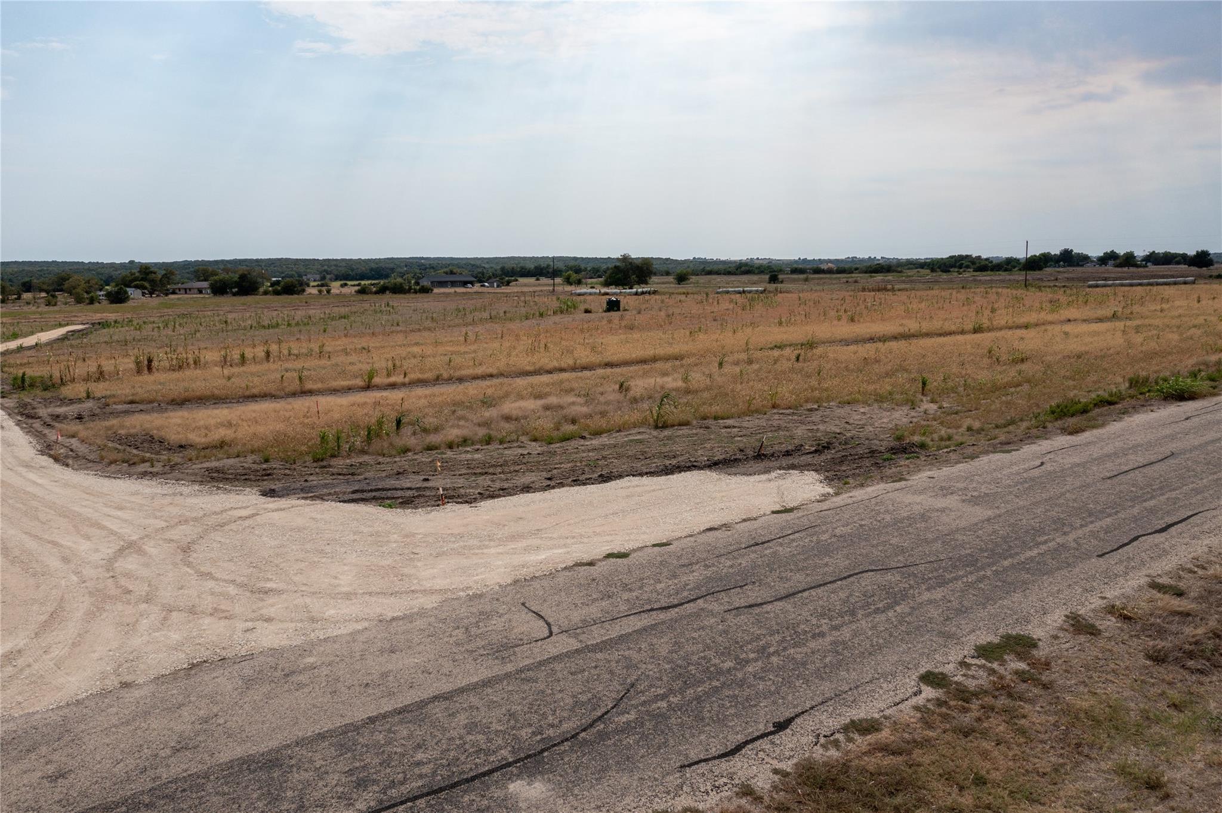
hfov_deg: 65.5
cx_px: 611
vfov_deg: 46.4
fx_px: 950
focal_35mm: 28
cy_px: 406
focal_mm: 10.26
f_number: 5
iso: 100
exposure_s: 1/1250
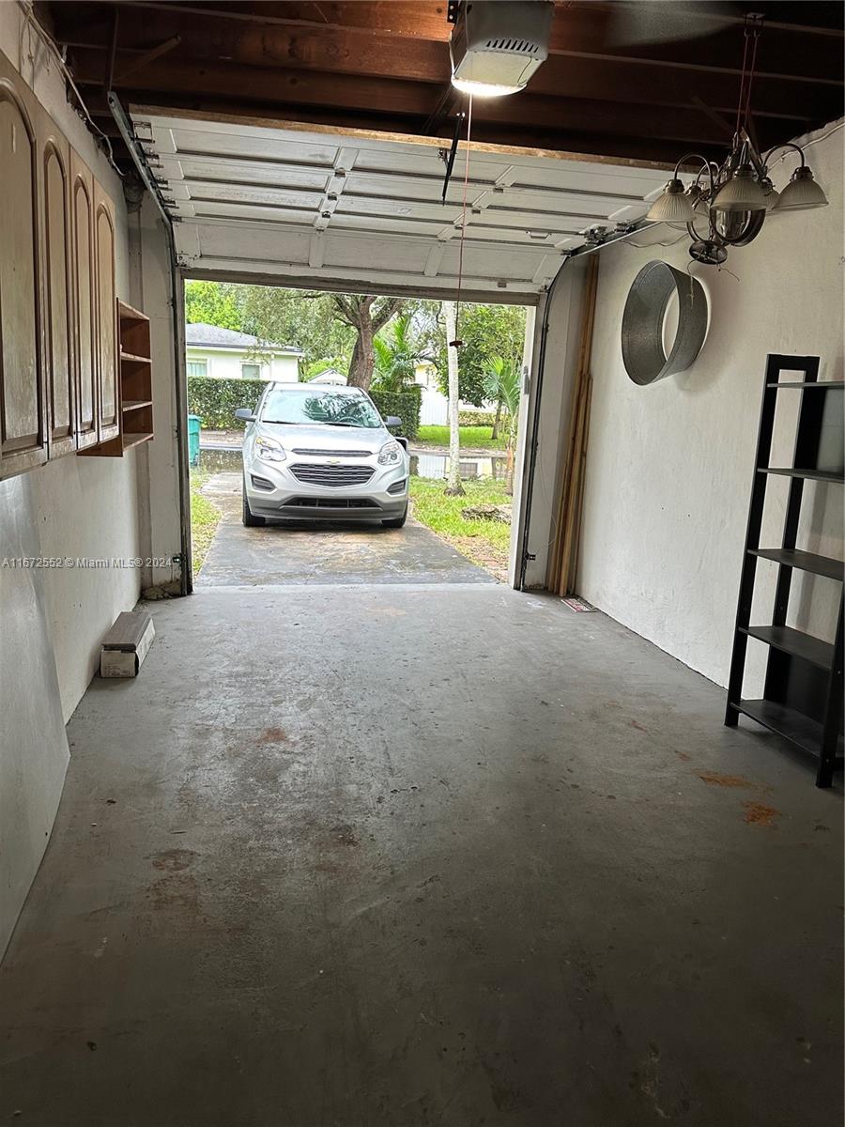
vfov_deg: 71.6
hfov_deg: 56.8
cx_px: 422
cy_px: 564
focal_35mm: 24
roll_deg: -3.4
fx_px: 781
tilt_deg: -11.9
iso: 200
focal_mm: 6.86
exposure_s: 1/60
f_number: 1.78
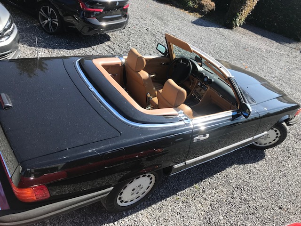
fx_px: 243
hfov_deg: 63.4
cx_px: 150
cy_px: 113
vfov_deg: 49.7
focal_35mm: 28
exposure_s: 1/847
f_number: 1.8
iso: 20
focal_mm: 3.99
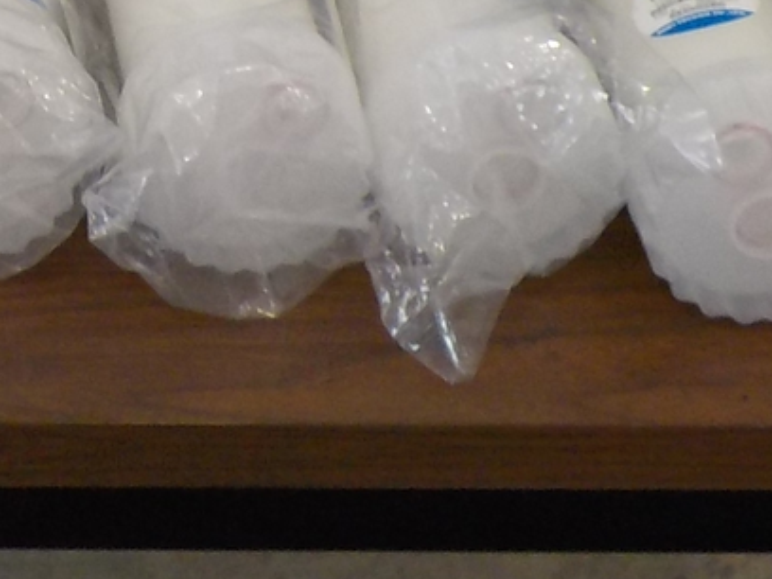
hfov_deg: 13.0
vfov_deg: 9.6
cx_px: -229
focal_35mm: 147
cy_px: -496
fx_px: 3278
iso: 125
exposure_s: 1/50
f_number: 3.3
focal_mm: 4.1
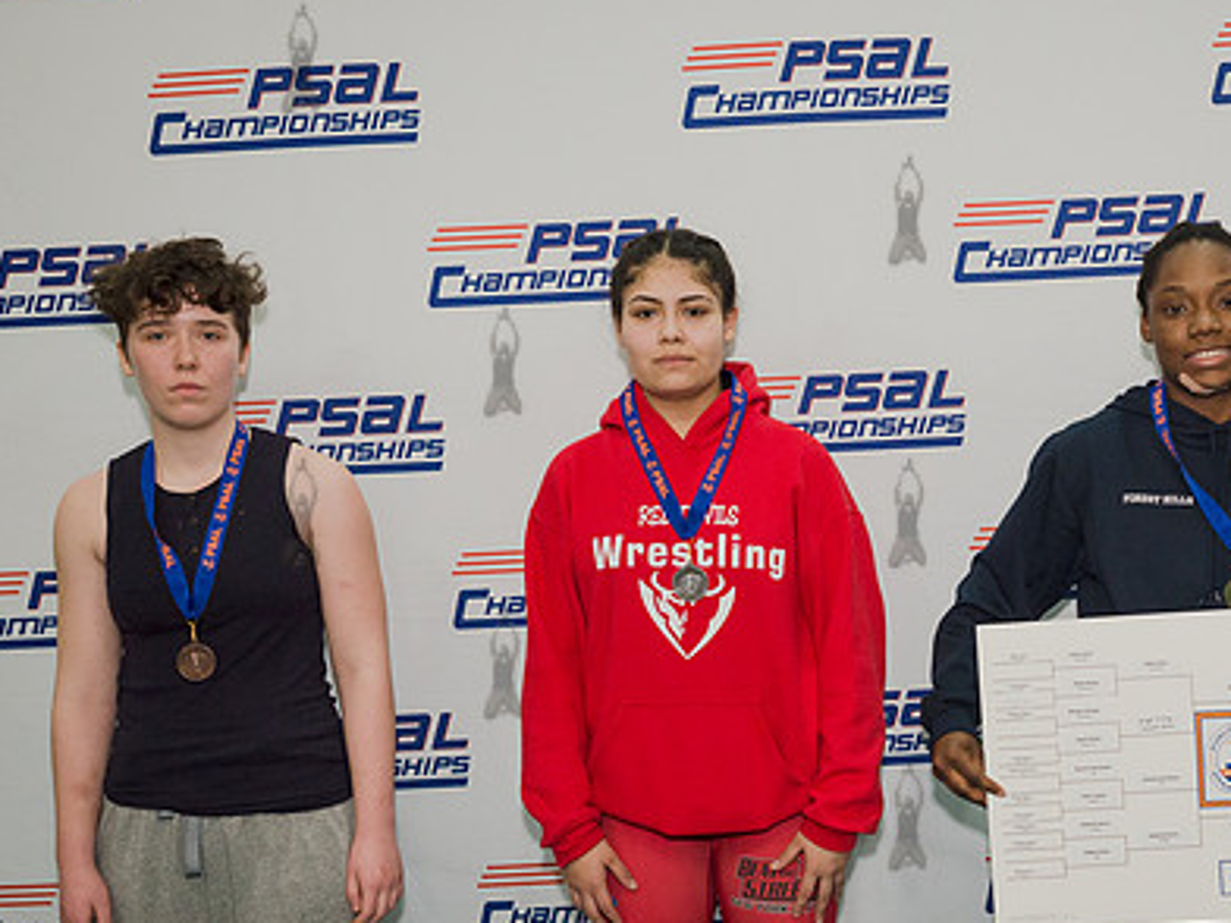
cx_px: 922
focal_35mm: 56
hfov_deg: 33.7
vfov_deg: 26.0
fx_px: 1991
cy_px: 590
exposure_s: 1/320
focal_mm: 35
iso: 1600
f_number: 5
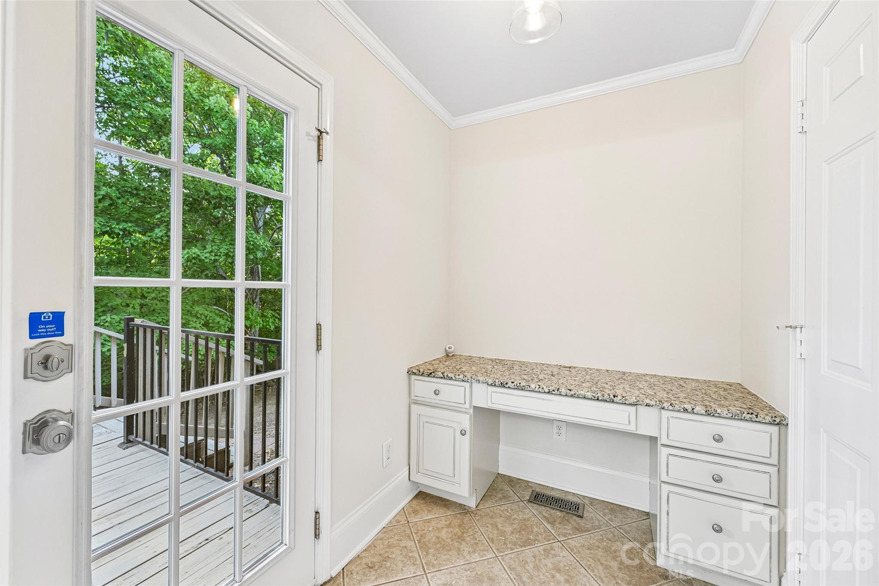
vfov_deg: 81.2
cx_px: 440
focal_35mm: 14
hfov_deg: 104.3
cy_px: 293
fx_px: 342
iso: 400
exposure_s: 1/10
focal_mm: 14
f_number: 8
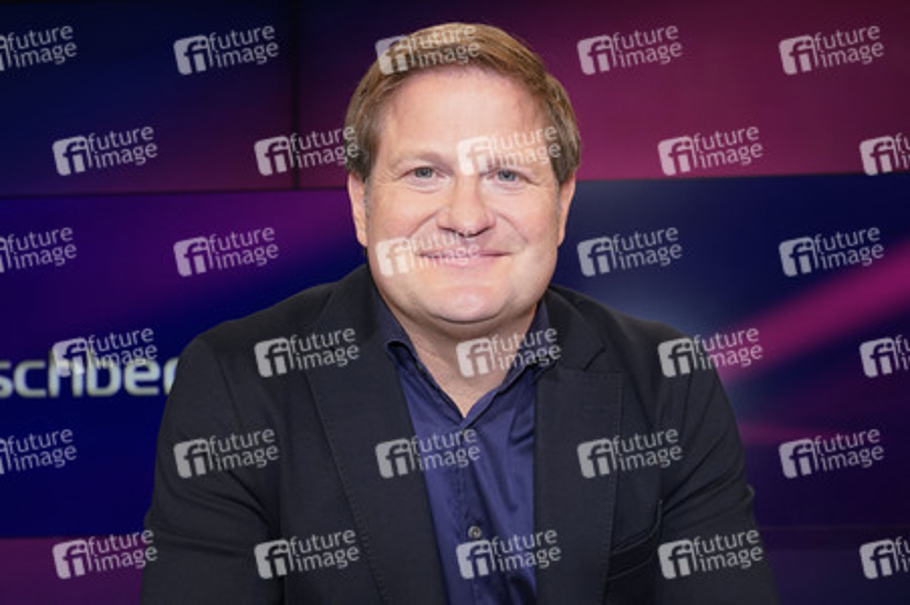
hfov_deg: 48.5
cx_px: 455
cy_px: 302
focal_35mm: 40
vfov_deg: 33.4
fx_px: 1010
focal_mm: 40
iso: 2000
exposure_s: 1/160
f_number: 5.6
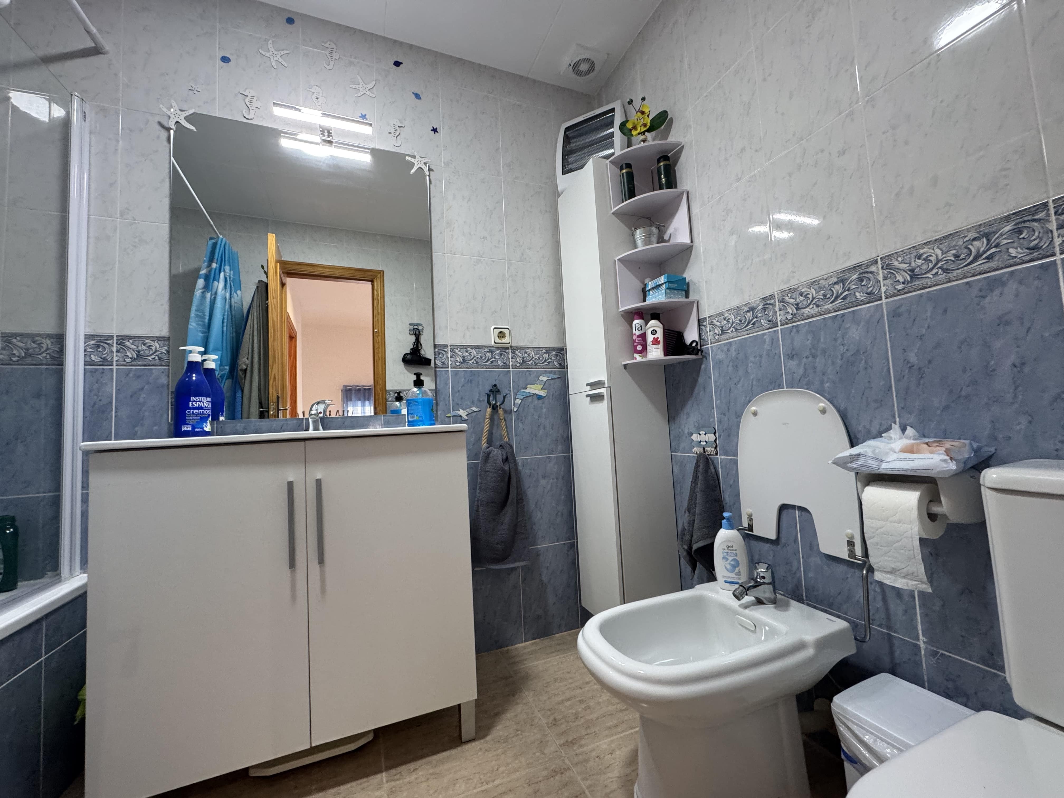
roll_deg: +3.8
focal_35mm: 14
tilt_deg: +4.3
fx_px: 430
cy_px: 399
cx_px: 532
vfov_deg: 85.7
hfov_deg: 102.1
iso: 250
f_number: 2.2
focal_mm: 2.22
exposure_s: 1/100
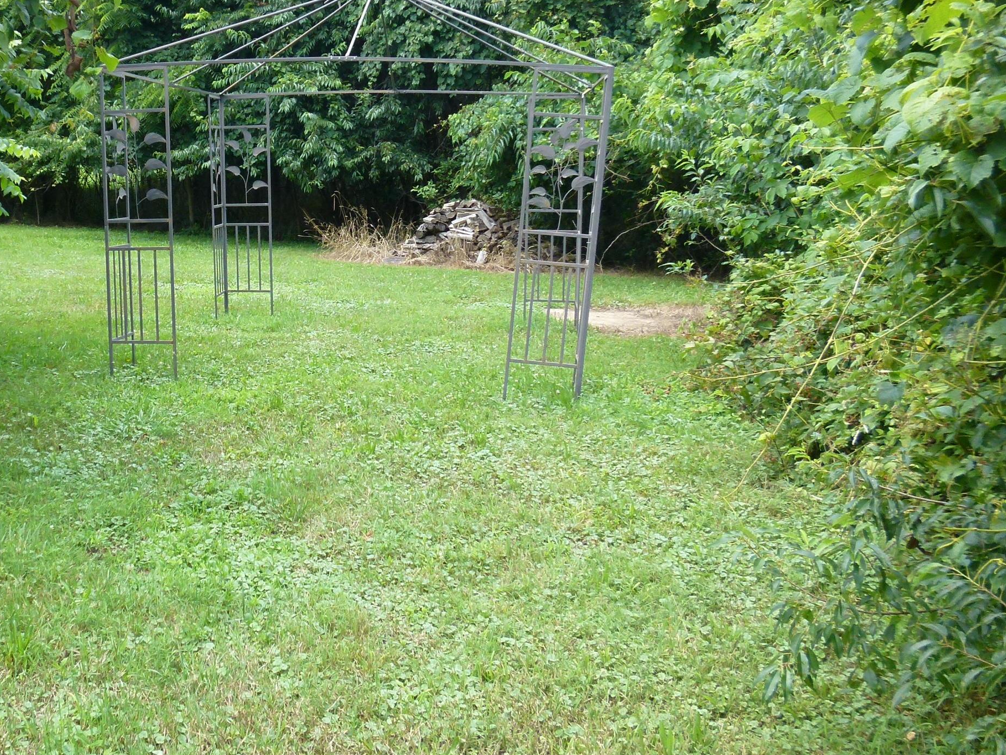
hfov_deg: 45.8
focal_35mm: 39
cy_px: 280
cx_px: 228
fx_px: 1134
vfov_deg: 36.6
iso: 100
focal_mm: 4.3
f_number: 3.2
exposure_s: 1/200
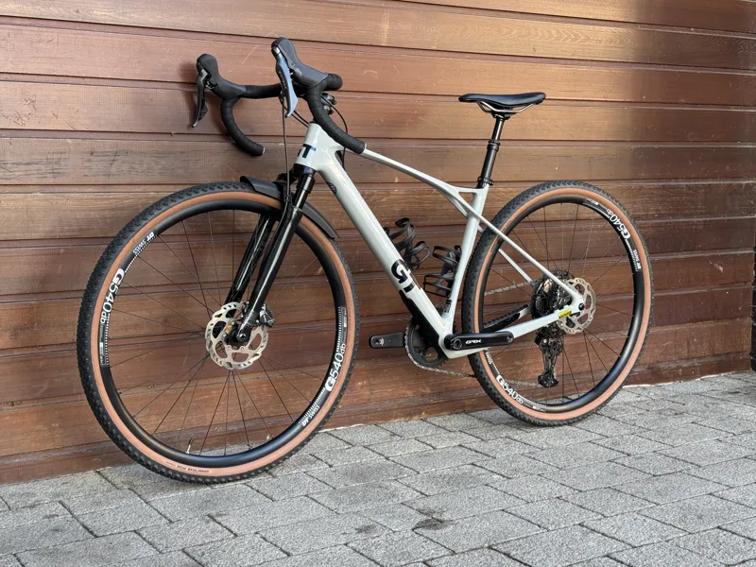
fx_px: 1048
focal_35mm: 48
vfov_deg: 30.3
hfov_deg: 39.7
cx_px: 378
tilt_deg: -6.2
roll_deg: +0.4
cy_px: 284
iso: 80
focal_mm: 6.76
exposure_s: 1/172
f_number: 1.78
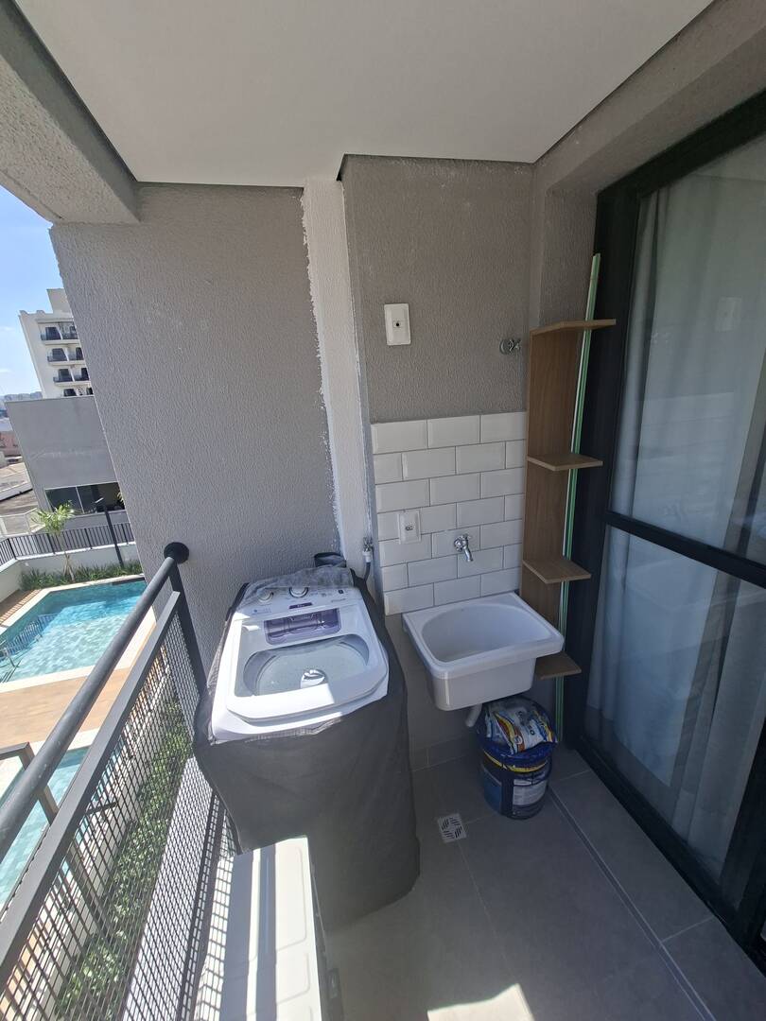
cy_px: 510
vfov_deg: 106.2
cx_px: 383
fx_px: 384
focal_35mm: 13
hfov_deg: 89.9
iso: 40
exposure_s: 1/841
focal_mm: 1.74
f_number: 2.2
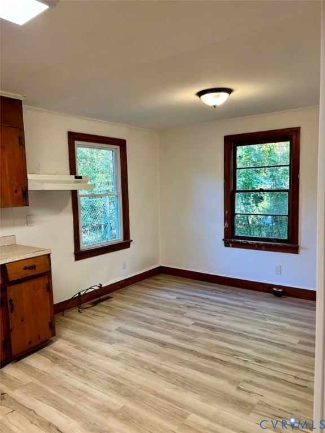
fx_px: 325
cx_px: 162
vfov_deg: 67.3
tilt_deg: -5.1
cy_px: 216
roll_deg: +2.6
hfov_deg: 53.1
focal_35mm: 26
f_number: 1.6
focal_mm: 5.96
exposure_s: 1/60
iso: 80
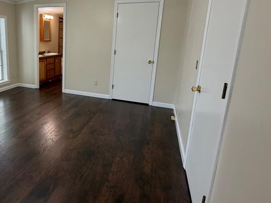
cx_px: 77
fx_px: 196
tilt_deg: -12.6
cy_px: 79
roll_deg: -1.6
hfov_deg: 66.2
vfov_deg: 54.4
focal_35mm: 25
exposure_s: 1/60
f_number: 2.2
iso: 200
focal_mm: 2.22
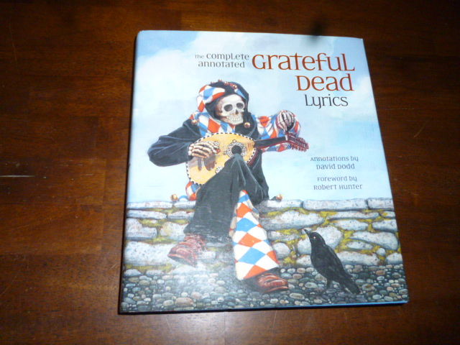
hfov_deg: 63.4
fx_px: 372
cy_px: 172
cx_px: 230
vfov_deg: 49.7
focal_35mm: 28
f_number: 3.1
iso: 400
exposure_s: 1/60
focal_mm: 5
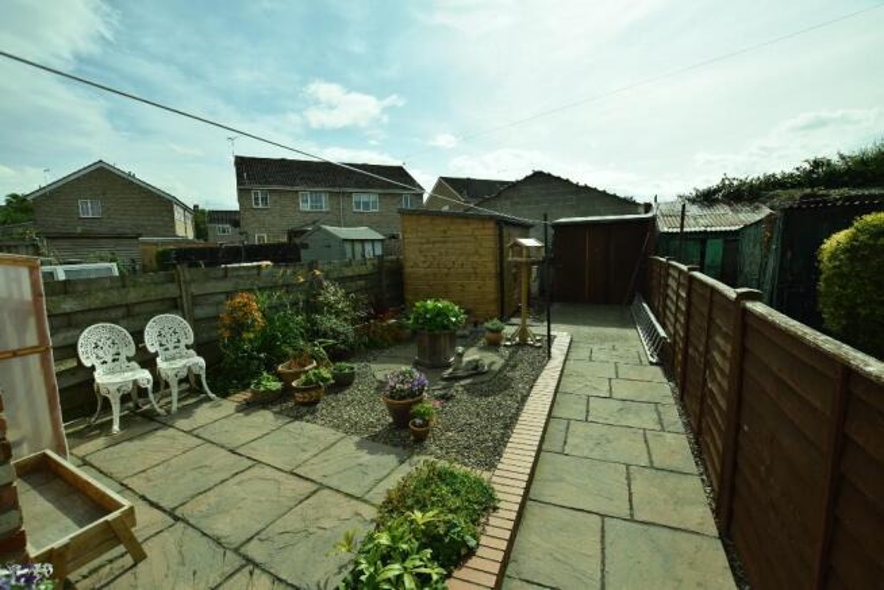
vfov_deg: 77.4
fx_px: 369
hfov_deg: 100.4
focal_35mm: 15
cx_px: 442
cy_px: 295
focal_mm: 10
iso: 400
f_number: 7.1
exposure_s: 1/2500
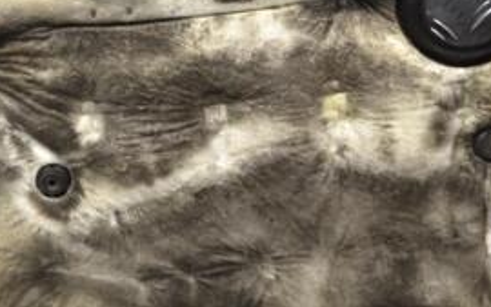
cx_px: 162
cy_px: 120
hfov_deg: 20.3
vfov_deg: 12.8
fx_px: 1365
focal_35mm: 102
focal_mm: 30
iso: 400
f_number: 4.5
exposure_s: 1/80
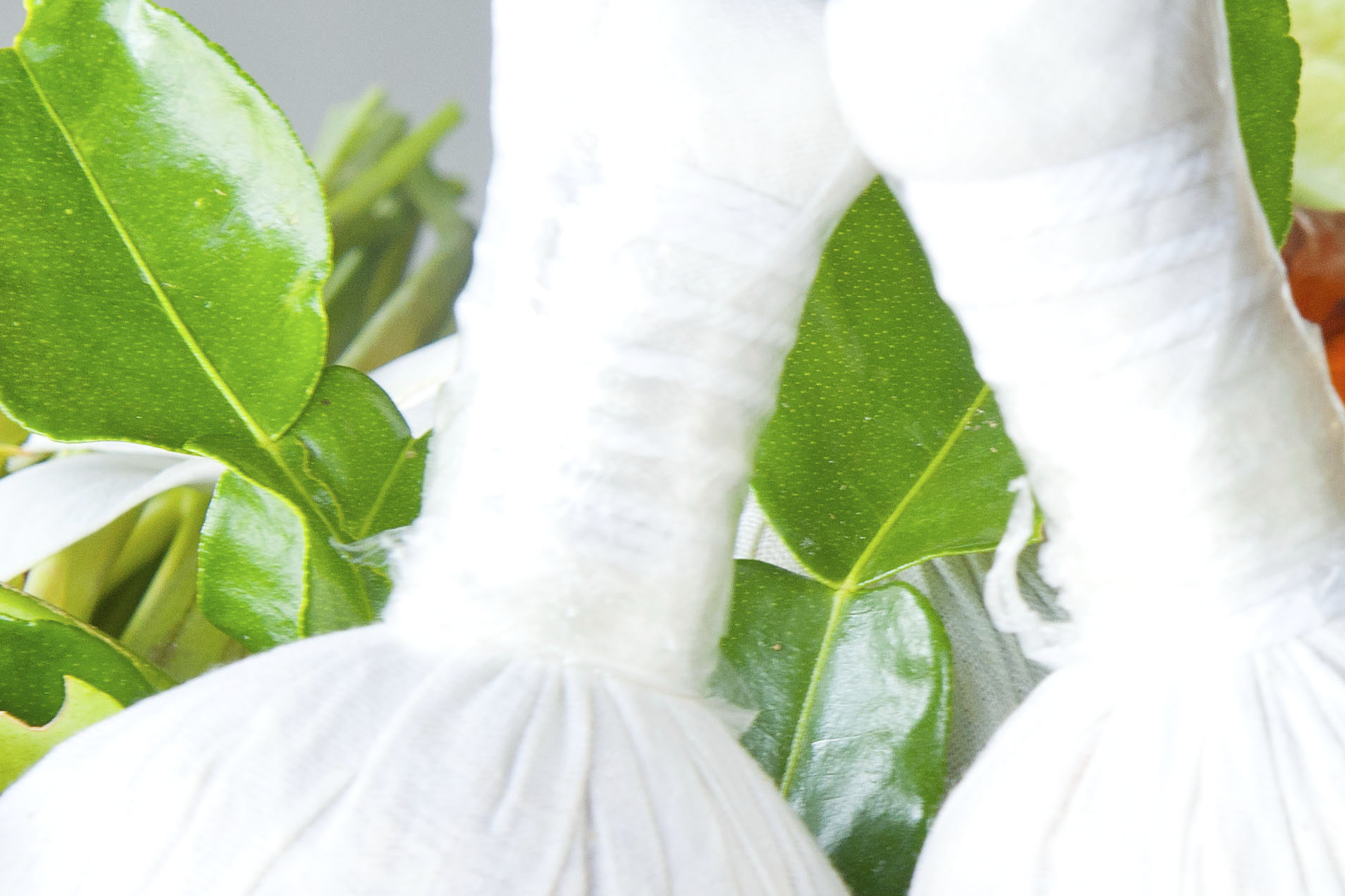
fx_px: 7845
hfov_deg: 9.7
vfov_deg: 6.5
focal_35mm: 210
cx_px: 1295
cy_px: 510
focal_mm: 66
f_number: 9
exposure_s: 1/15
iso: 400
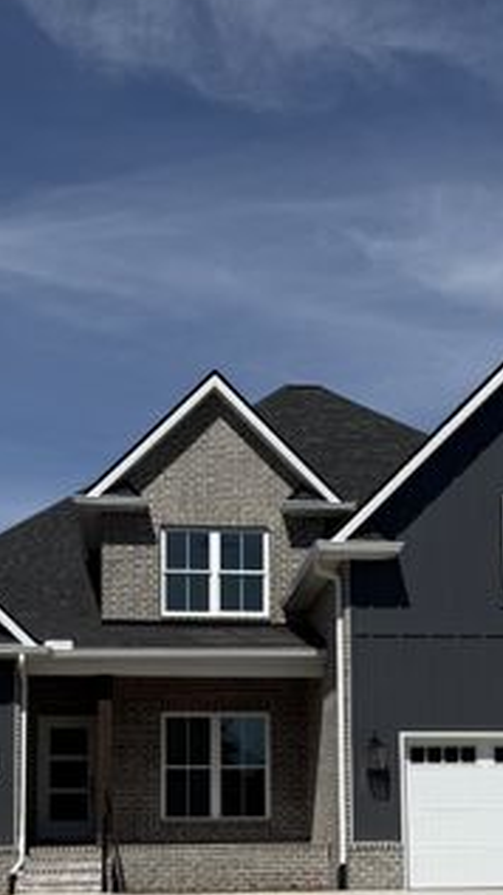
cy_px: 716
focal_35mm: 55
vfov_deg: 36.6
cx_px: 288
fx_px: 1306
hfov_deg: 21.8
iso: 80
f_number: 1.78
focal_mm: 6.76
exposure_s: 1/10309
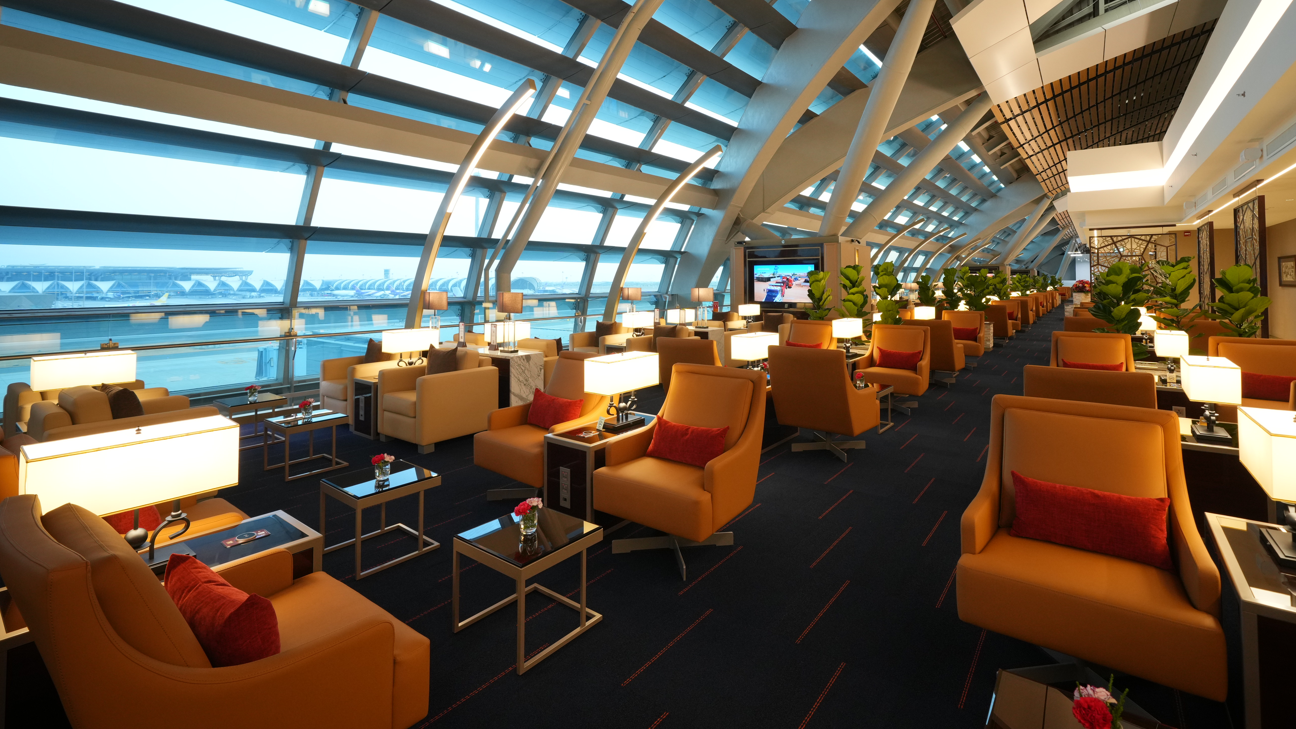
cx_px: 673
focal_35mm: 16
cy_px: 266
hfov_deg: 99.3
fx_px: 550
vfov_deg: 65.9
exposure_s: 1/20
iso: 1000
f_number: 8
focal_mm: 14
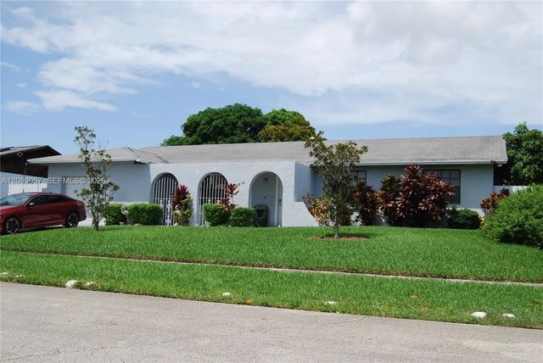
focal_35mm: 34
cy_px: 182
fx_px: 521
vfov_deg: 38.4
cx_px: 272
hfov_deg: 55.1
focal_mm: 23
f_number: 8
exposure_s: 1/250
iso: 100
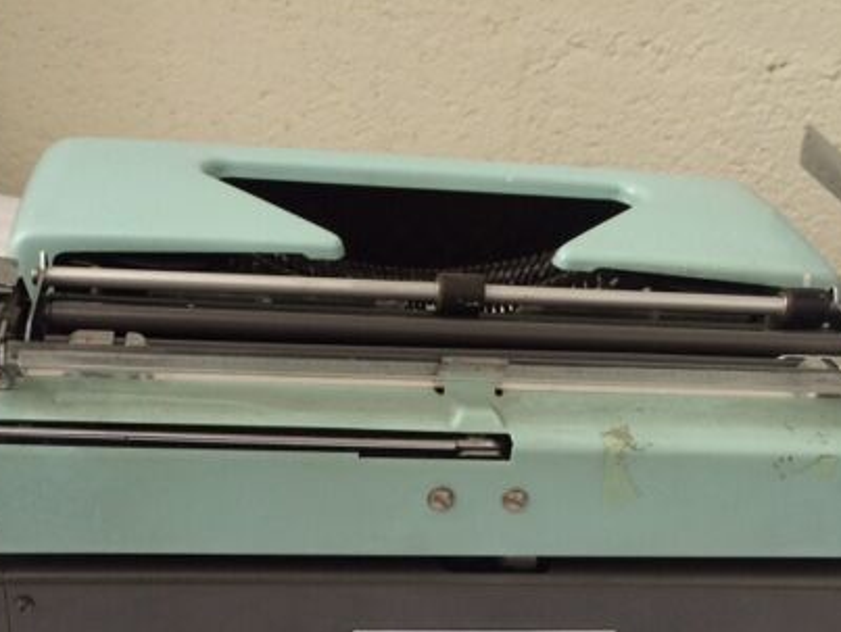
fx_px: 1119
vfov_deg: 31.0
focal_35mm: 46
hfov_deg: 41.2
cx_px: 403
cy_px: 482
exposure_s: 1/33
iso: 64
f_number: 2.2
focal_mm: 4.15
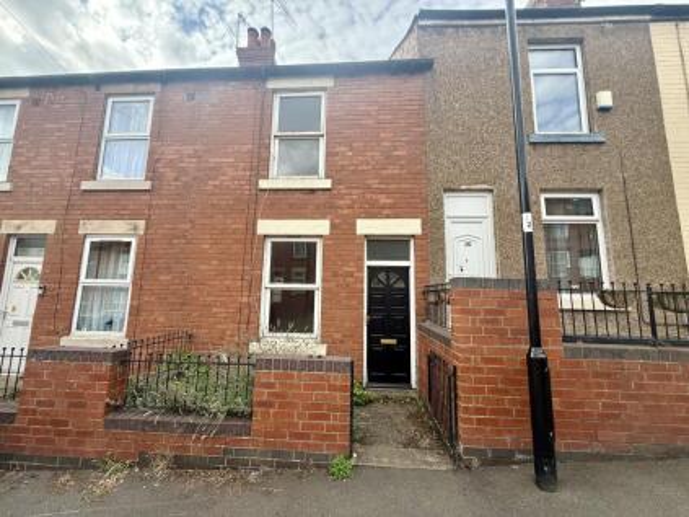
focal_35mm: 14
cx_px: 344
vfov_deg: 85.6
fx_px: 279
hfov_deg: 102.1
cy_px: 258
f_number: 2.2
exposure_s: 1/549
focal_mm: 2.22
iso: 50
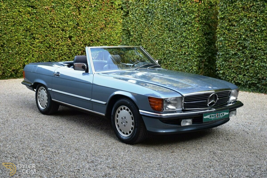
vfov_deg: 28.1
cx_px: 134
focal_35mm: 48
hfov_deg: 41.1
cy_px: 89
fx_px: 356
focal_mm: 32
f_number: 4
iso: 360
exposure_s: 1/125
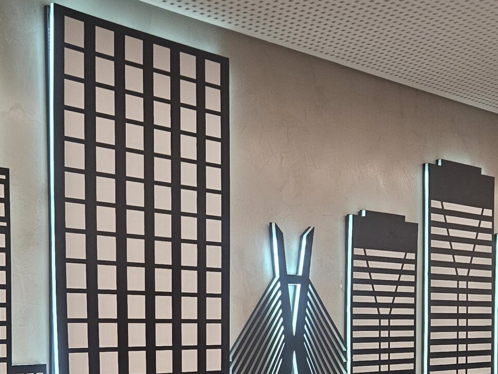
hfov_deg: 31.5
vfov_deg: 23.3
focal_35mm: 61
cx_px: 189
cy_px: 345
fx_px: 878
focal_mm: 5.4
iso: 320
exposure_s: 1/120
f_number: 1.8
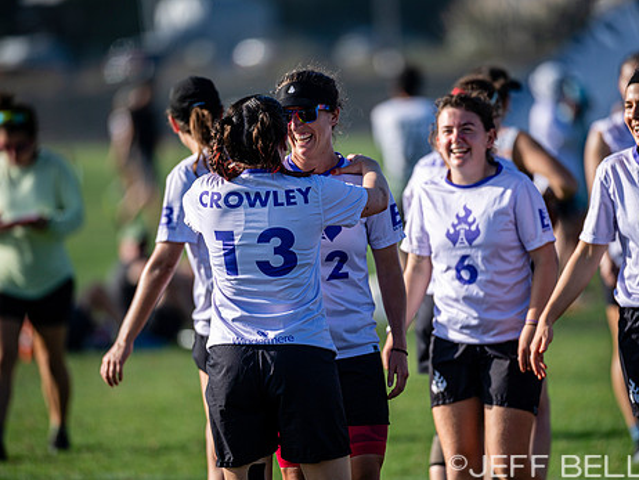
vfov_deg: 4.1
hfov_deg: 5.5
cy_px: 255
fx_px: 6686
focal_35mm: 362
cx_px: 357
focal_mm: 300
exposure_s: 1/2500
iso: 160
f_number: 3.2
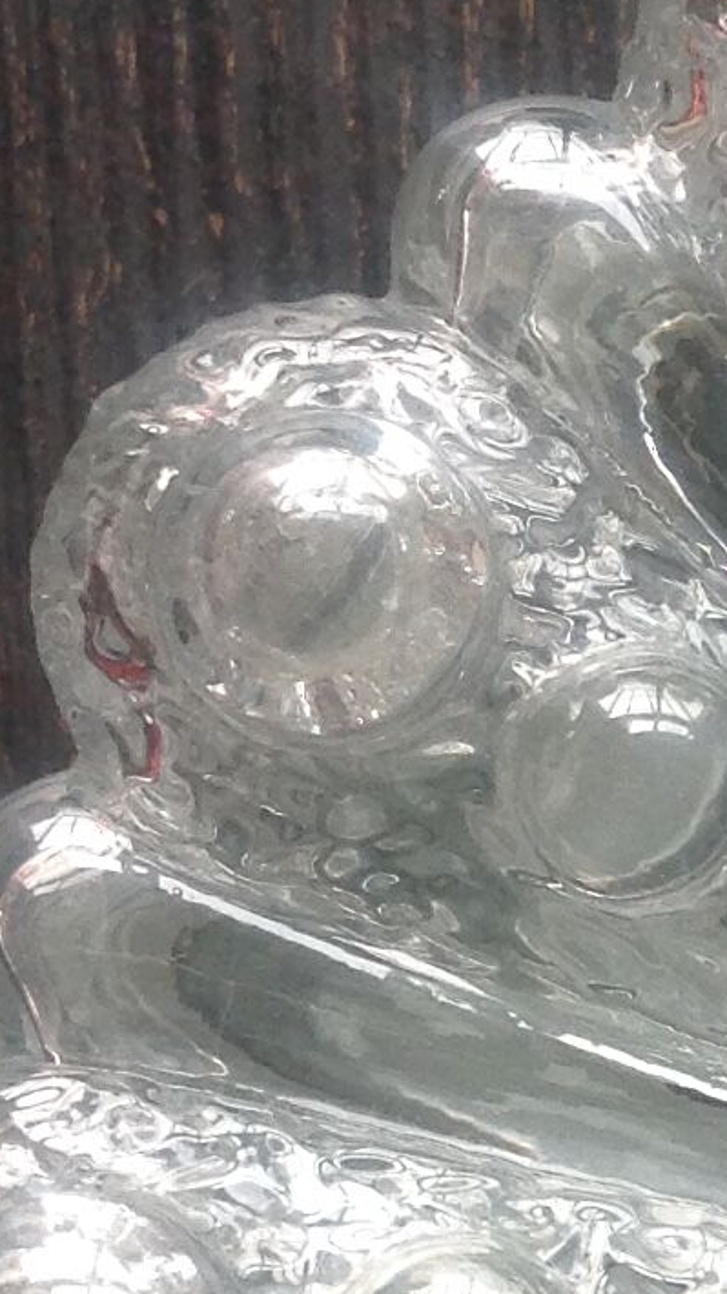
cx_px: 1492
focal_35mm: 139
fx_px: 4767
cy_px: 1314
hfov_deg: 8.3
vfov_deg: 15.2
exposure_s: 1/120
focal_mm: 4.28
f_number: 2.4
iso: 50
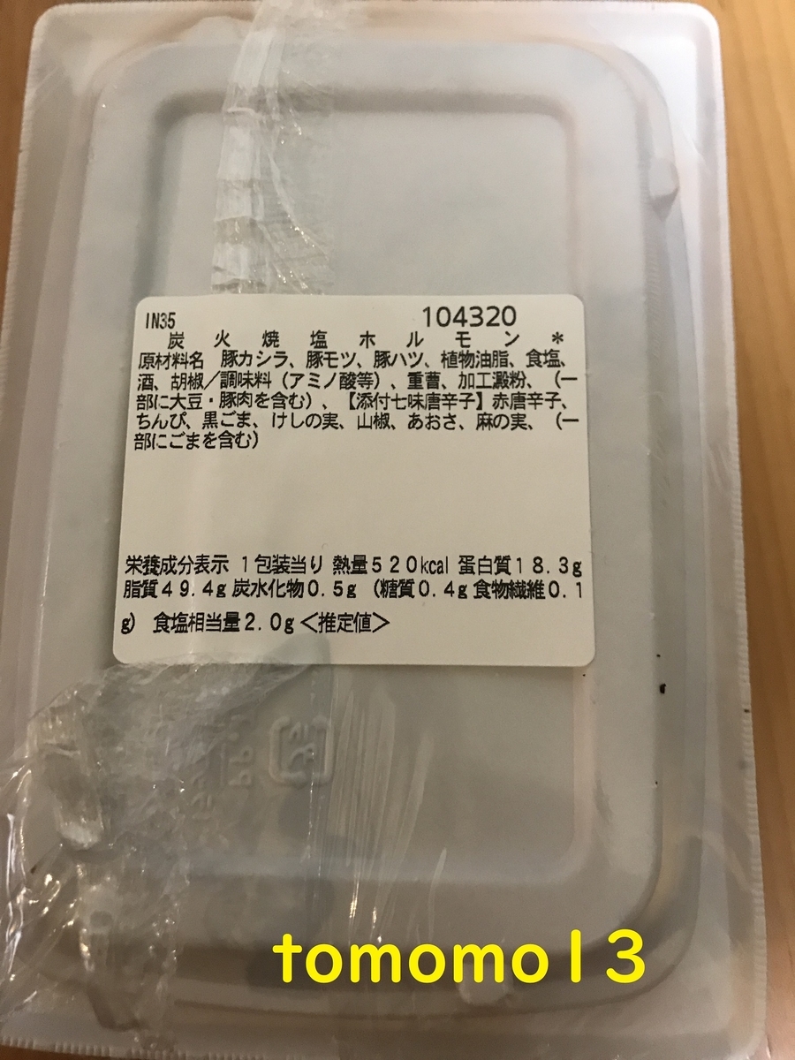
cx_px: 398
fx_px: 857
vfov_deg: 63.4
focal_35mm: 28
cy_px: 530
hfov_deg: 49.7
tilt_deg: -78.5
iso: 100
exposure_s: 1/11
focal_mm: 3.99
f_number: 1.8
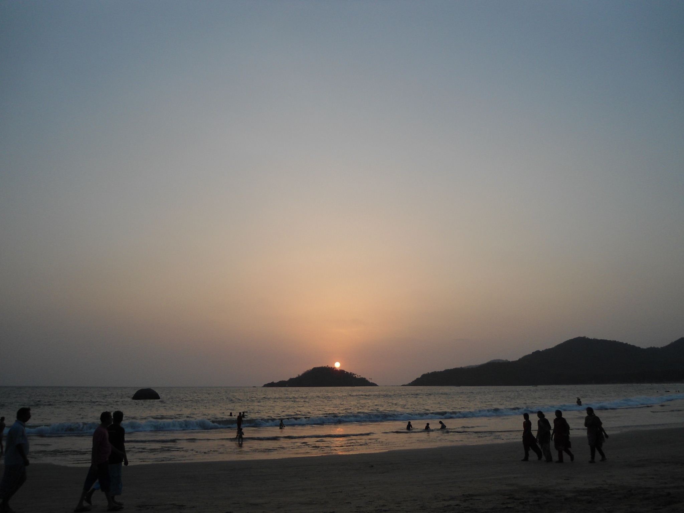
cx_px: 342
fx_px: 514
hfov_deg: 67.3
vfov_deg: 53.1
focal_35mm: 26
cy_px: 256
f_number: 2.8
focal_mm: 4.7
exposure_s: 1/500
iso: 80
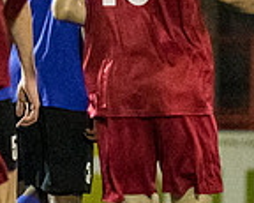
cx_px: -293
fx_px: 8609
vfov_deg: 1.3
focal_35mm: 1146
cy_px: 21
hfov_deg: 1.7
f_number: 2.8
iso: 6400
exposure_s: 1/1250
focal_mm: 174
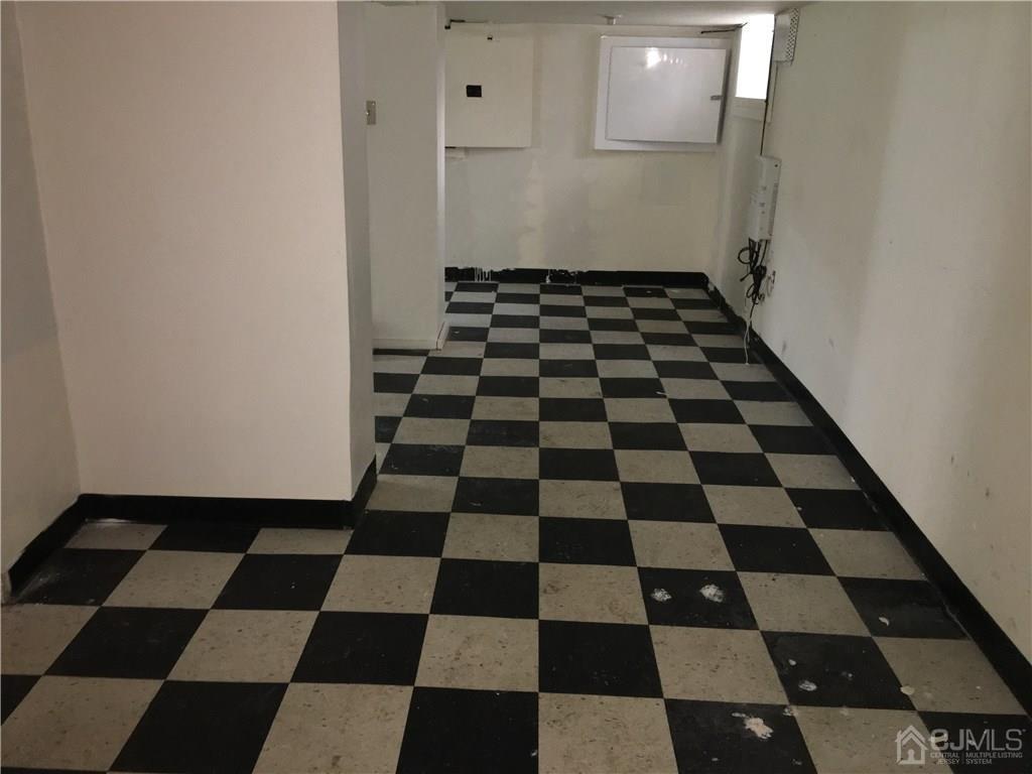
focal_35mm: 29
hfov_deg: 61.7
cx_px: 516
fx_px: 865
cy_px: 387
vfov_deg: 48.2
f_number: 2.2
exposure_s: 1/16
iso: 200
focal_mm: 4.15
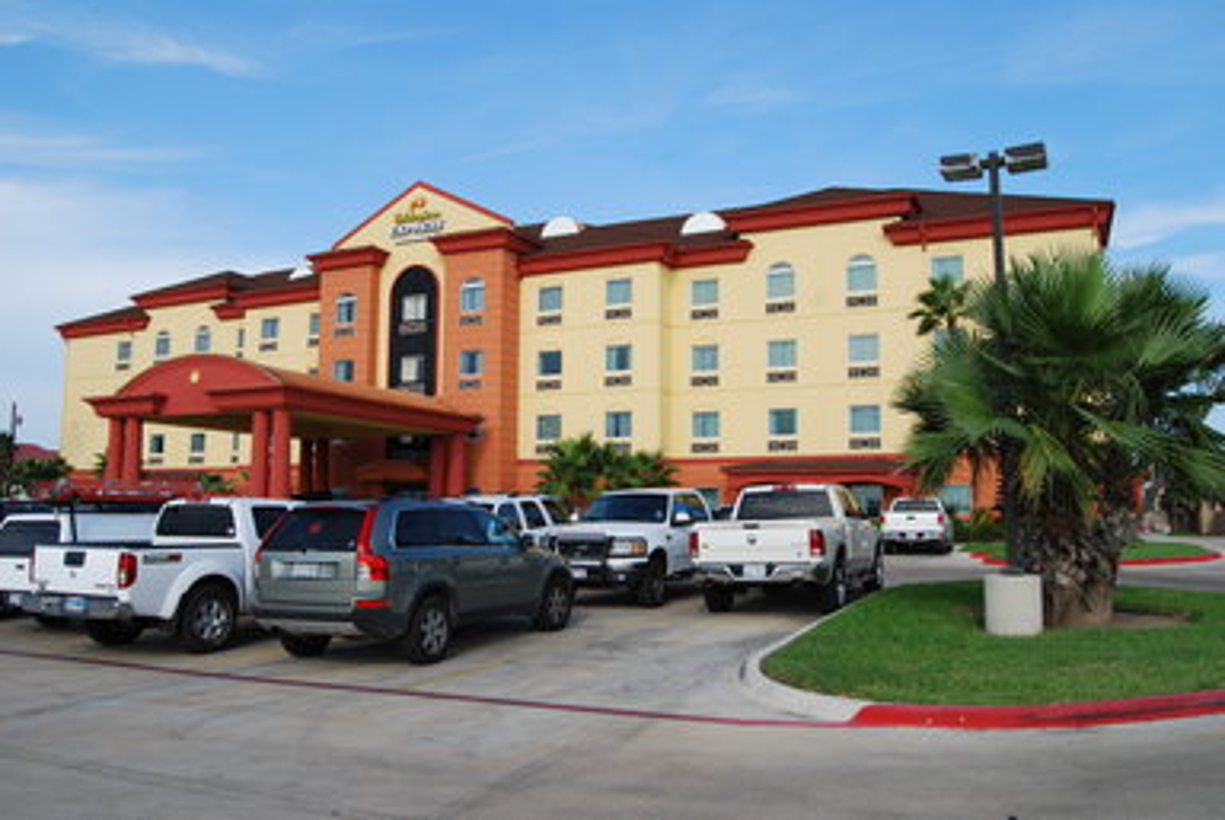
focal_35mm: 27
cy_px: 410
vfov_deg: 48.0
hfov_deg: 67.3
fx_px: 920
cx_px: 612
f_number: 8
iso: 200
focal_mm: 18
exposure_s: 1/250
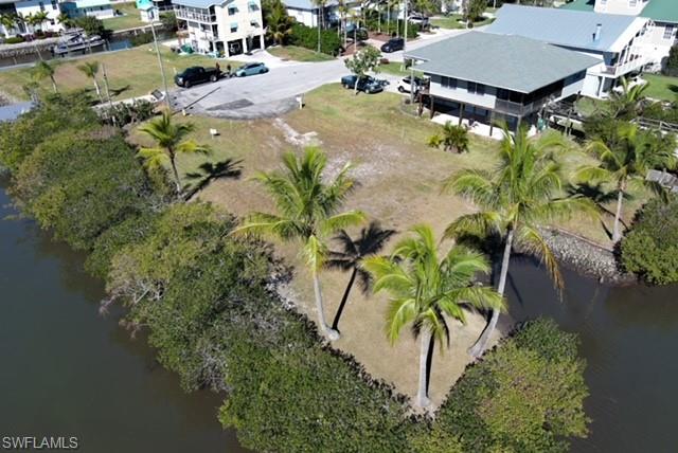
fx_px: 547
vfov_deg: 45.0
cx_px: 339
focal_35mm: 29
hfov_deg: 63.6
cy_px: 226
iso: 100
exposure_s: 1/155
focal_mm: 10.57
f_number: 2.8
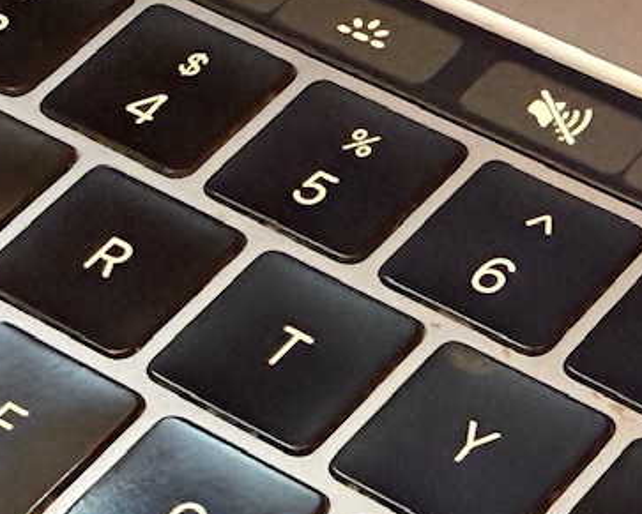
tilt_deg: -55.2
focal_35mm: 132
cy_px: 668
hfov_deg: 14.2
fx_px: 2510
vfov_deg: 11.4
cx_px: 707
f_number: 2.2
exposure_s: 1/50
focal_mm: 2.22
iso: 400
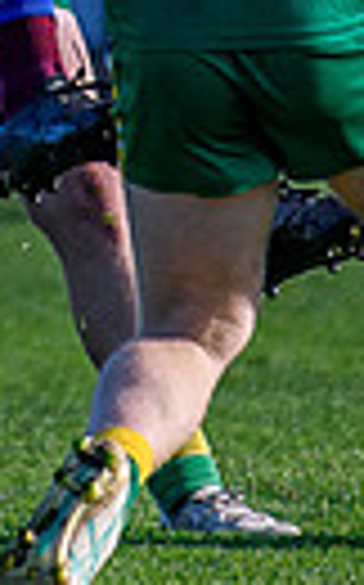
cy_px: -506
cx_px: -106
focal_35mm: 2141
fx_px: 34058
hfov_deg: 0.6
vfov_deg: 1.0
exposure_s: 1/5000
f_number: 2.8
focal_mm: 200
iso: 320
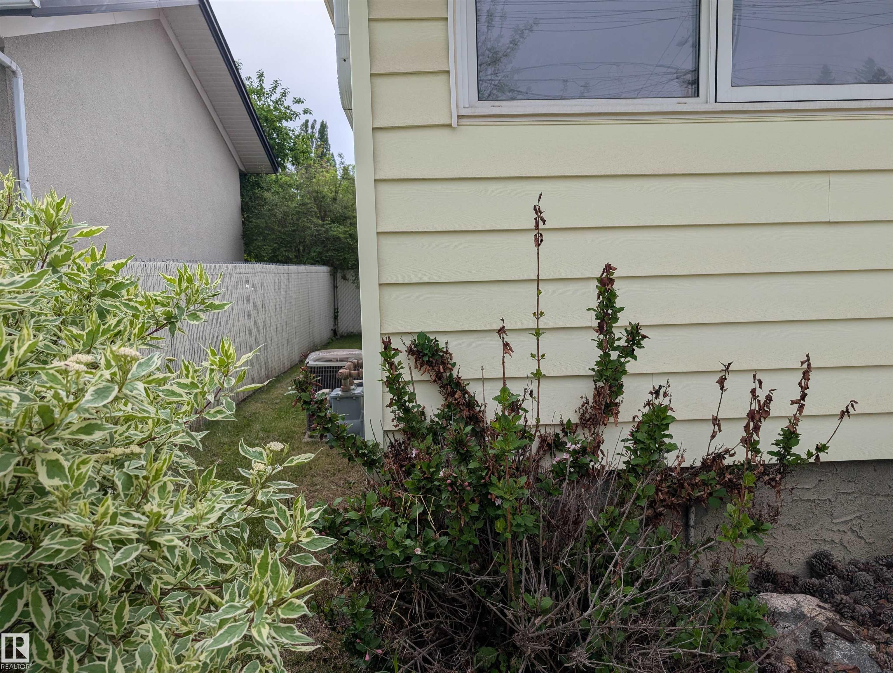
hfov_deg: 71.5
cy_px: 336
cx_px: 446
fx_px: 620
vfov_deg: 56.9
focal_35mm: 24
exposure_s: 1/638
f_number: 1.68
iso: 20
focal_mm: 6.9
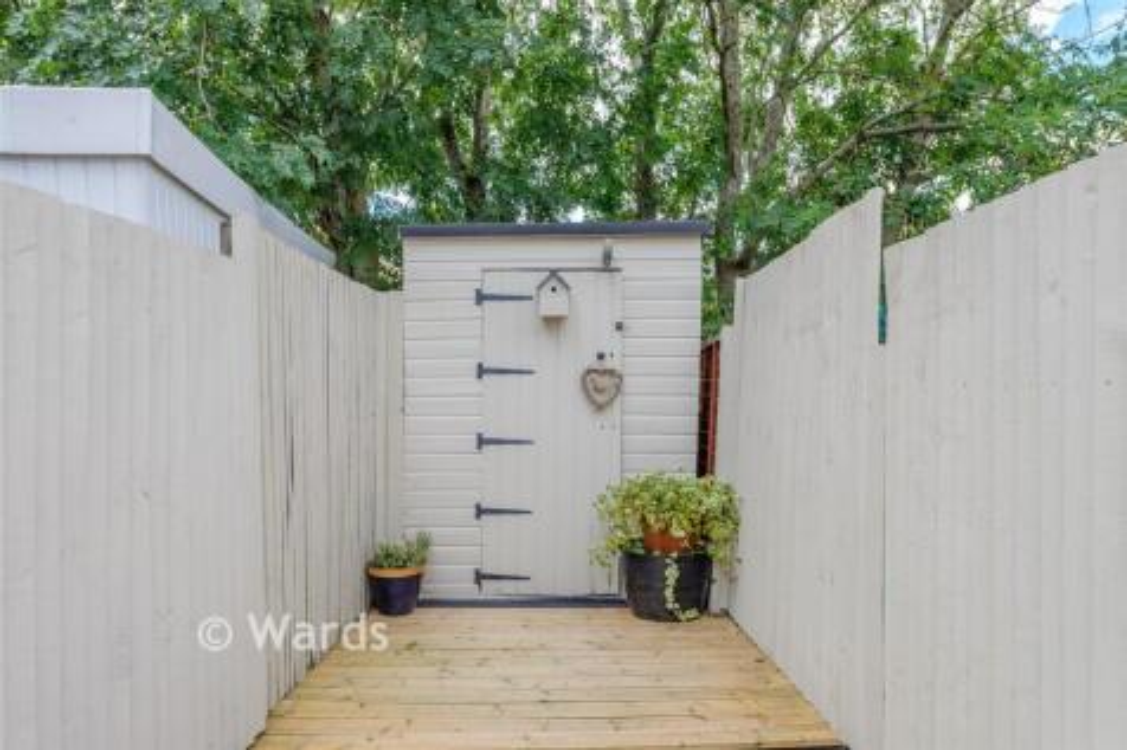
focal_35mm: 24
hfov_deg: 73.8
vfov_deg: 53.1
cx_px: 564
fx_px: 751
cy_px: 375
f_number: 8
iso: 100
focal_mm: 24
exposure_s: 1/80
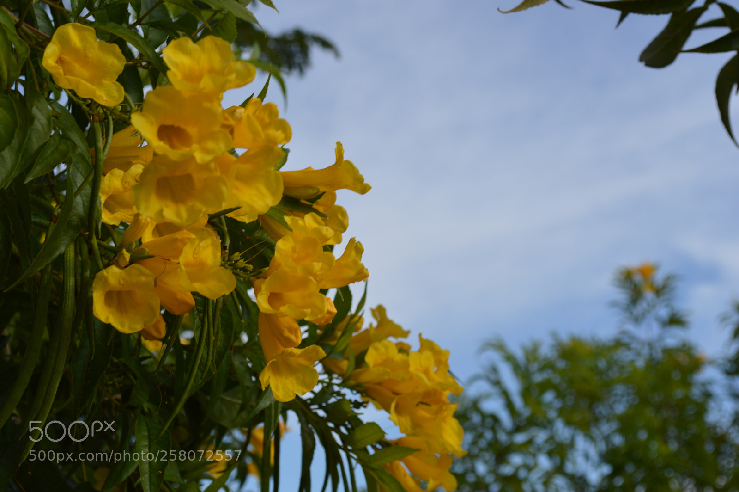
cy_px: 246
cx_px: 370
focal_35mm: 82
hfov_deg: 24.6
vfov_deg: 16.5
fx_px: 1692
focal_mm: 55
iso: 100
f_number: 8
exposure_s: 1/200
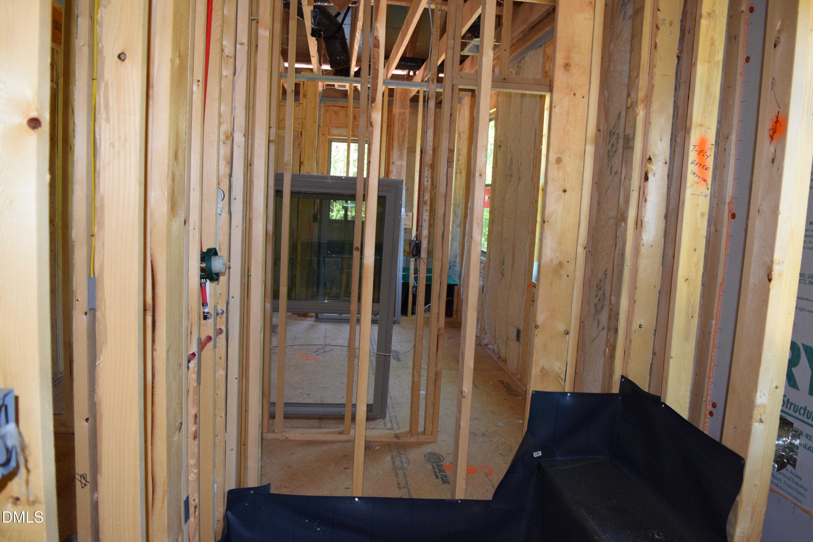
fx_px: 610
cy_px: 271
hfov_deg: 67.4
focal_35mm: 27
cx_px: 406
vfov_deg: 47.9
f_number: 5
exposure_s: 1/100
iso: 800
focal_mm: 18
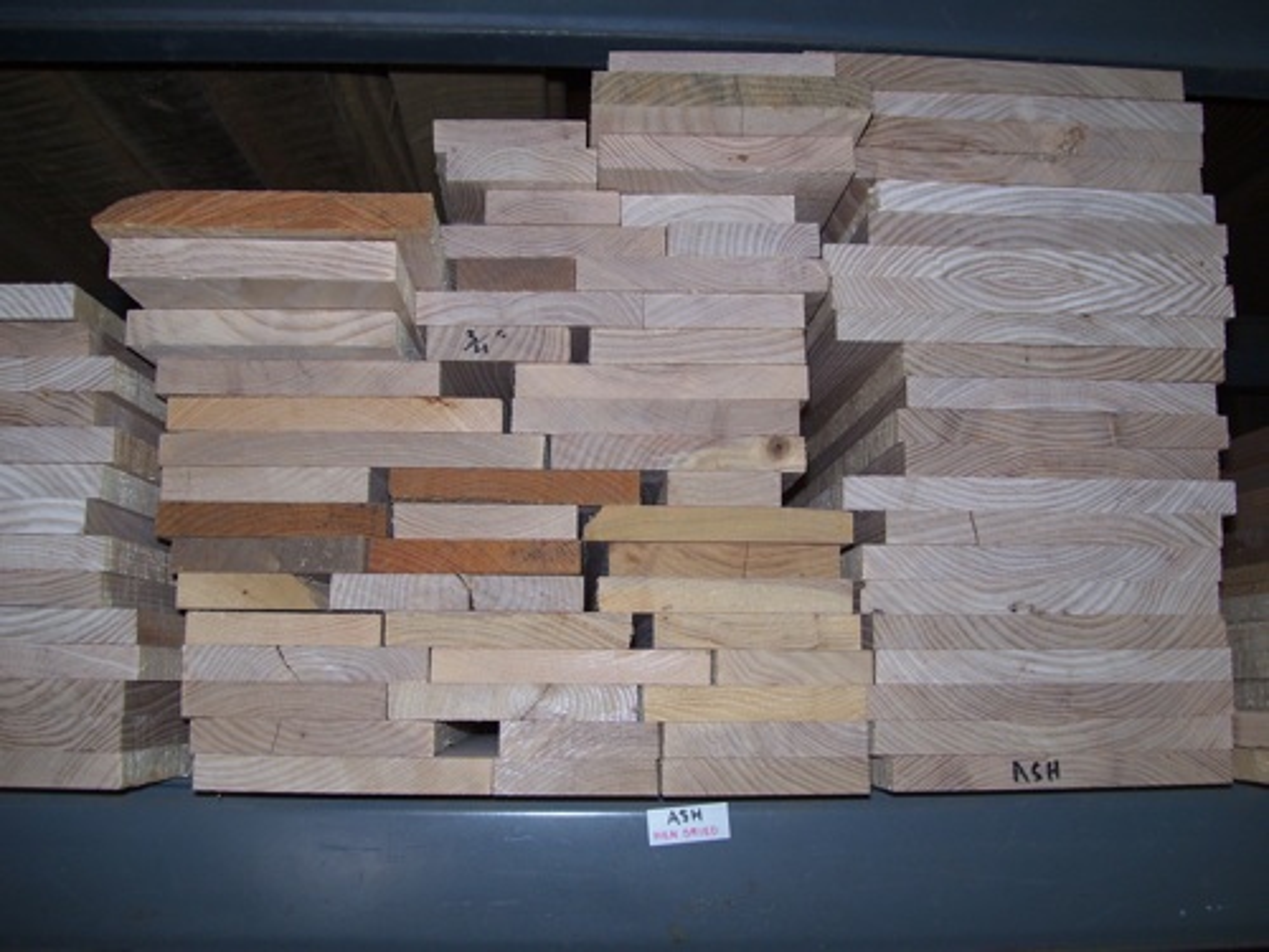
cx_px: 634
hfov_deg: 51.4
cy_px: 476
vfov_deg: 39.7
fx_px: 1320
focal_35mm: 36
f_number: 2.7
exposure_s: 1/60
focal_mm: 6
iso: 80
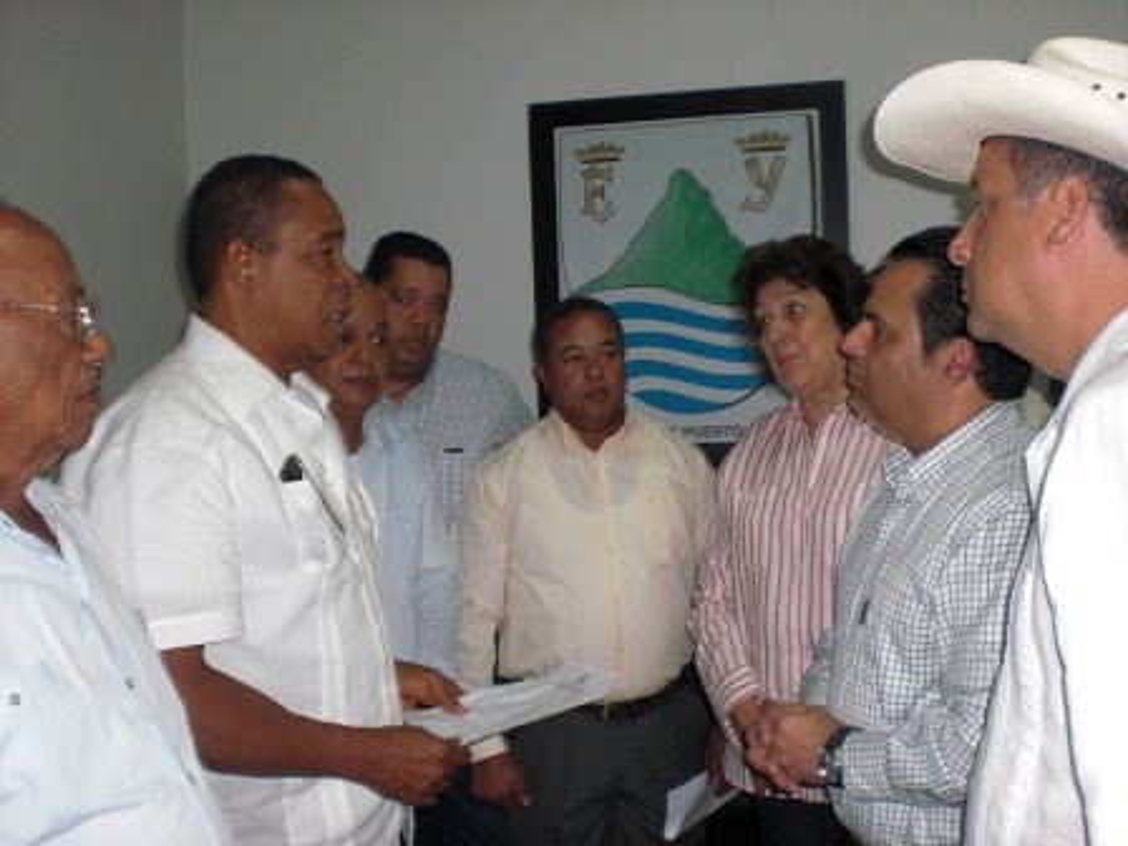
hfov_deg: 49.0
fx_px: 1238
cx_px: 564
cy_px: 423
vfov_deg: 37.7
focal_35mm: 38
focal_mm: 6.3
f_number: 3.1
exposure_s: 1/60
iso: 200
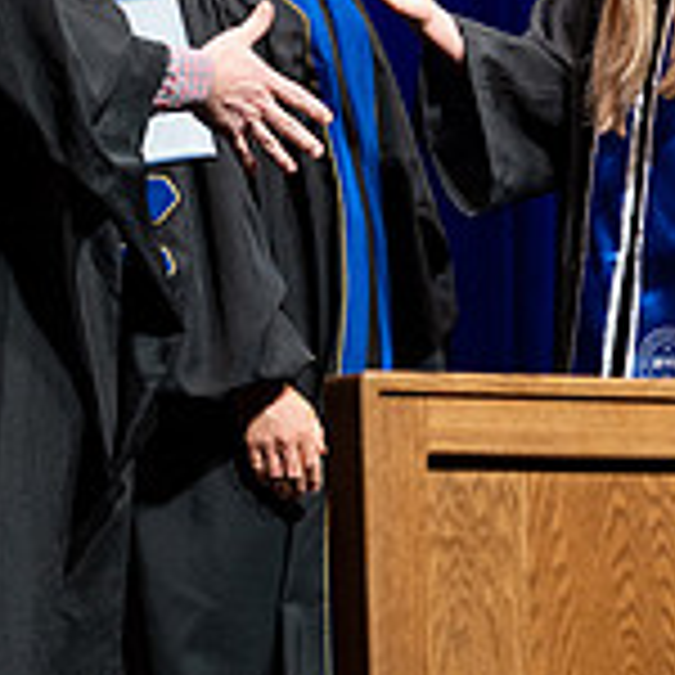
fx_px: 5074
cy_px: 353
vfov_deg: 7.6
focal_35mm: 230
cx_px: 382
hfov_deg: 7.6
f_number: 2.8
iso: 640
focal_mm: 70
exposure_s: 1/250
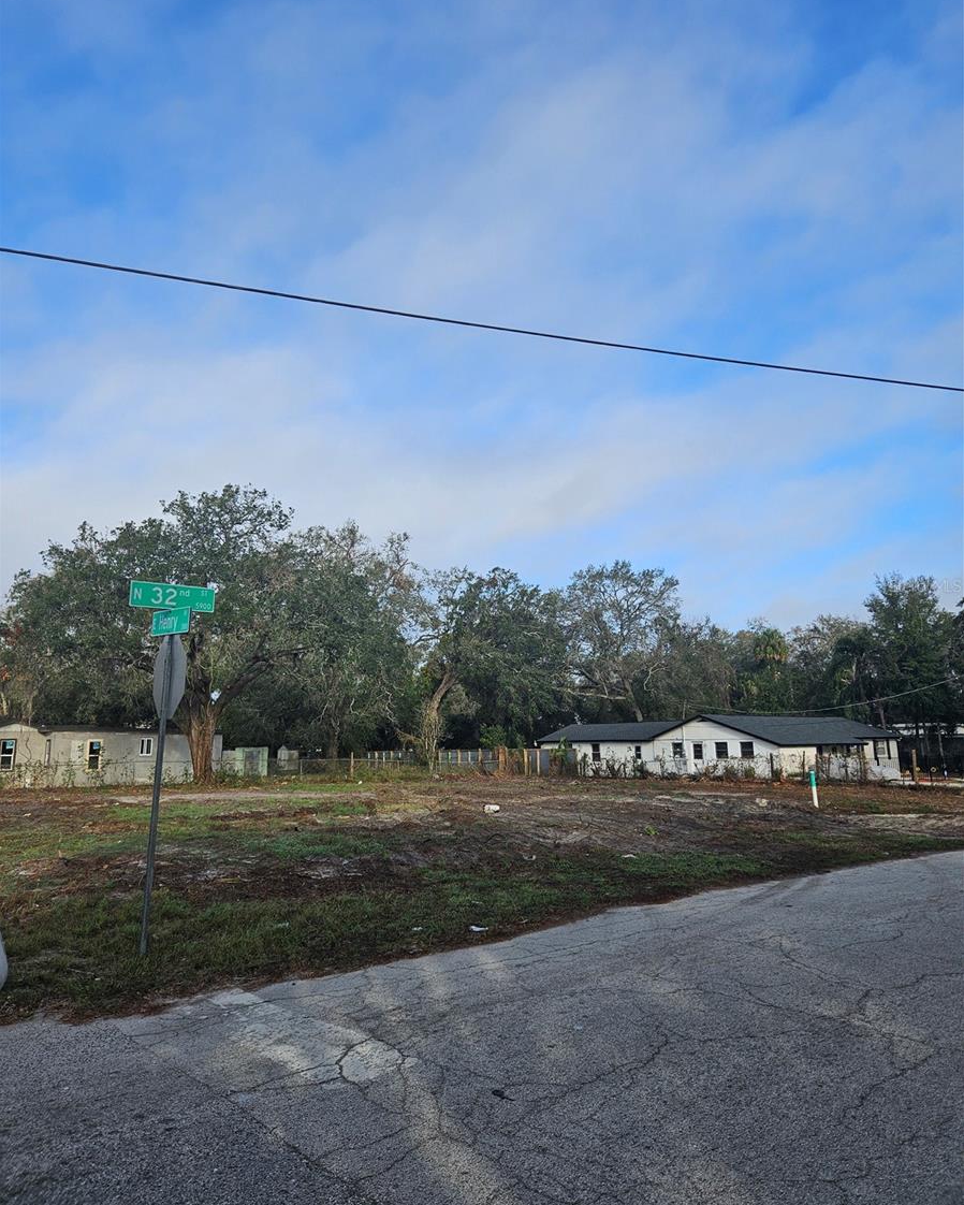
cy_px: 585
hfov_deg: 58.8
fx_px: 856
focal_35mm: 24
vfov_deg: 70.3
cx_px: 482
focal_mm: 5.4
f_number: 1.8
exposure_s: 1/1484
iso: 25
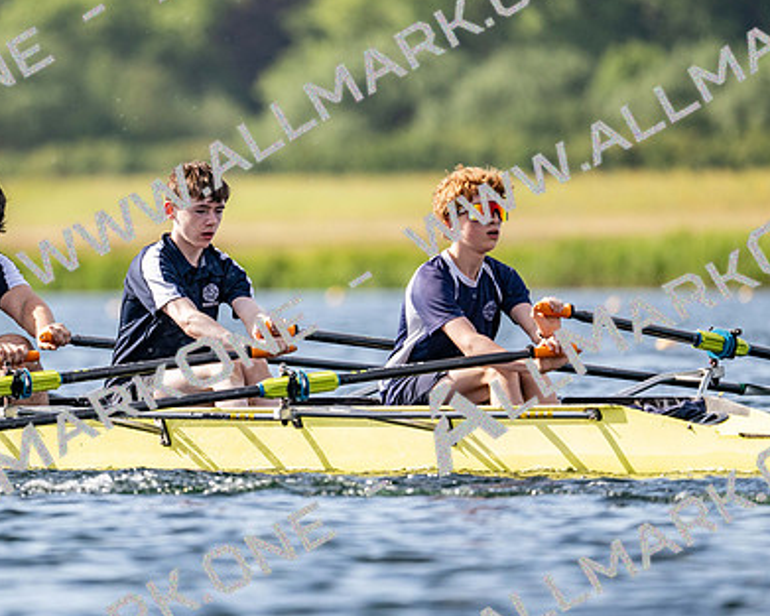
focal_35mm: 557
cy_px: 290
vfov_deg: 2.8
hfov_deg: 3.5
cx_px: 260
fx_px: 12697
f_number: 4.5
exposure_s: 1/2500
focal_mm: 400
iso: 450
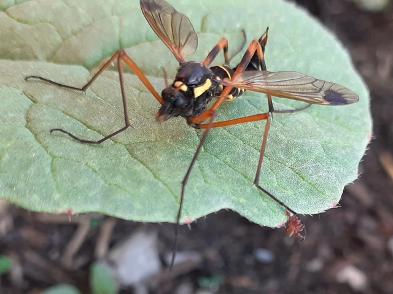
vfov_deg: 51.3
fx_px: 306
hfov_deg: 65.4
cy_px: 147
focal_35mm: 27
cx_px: 196
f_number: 1.9
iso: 50
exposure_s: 1/100
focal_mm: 3.6
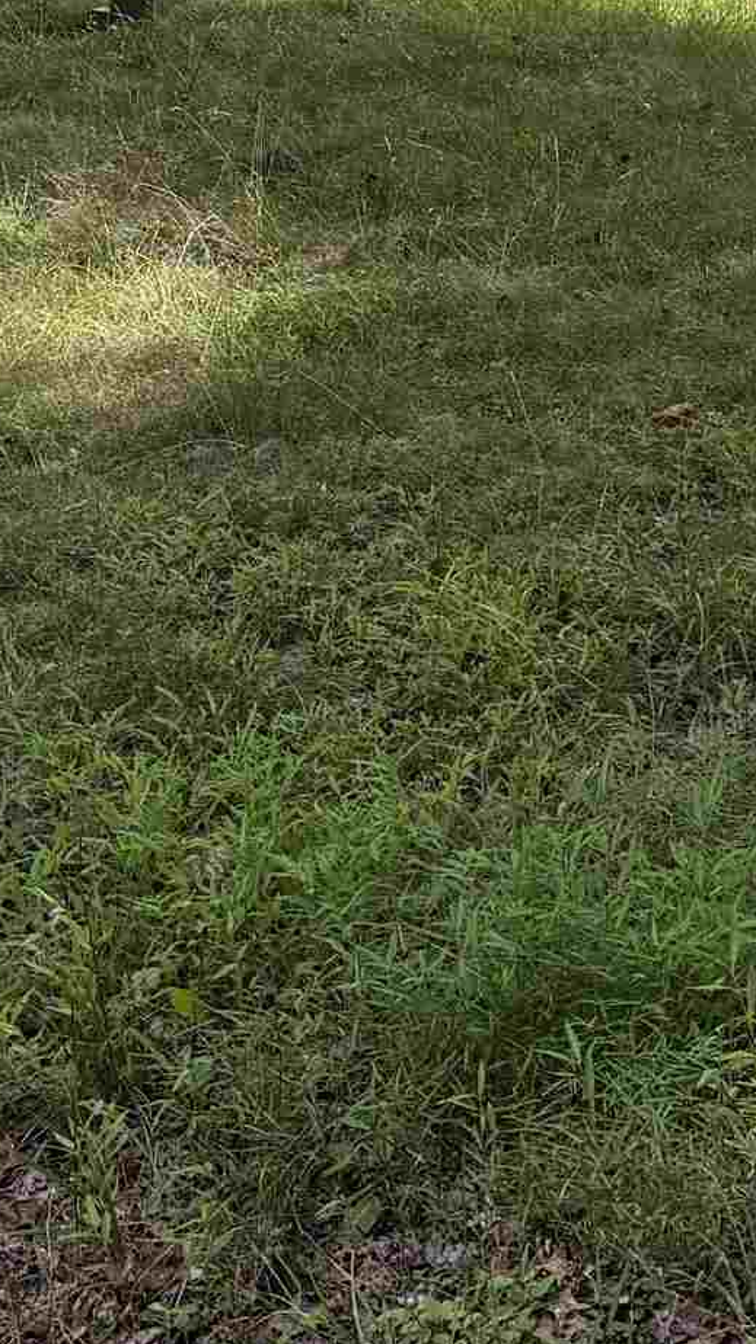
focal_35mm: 87
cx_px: 769
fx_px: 3101
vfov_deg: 22.3
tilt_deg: -6.3
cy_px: -316
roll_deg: -0.9
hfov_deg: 13.7
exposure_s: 1/504
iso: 100
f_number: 1.78
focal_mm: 6.76
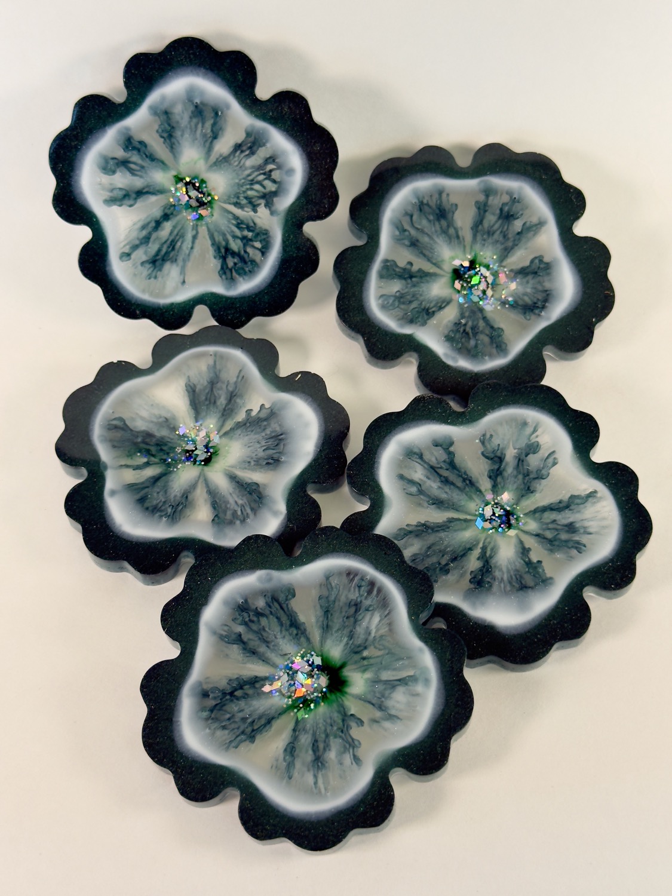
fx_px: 1242
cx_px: 336
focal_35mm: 48
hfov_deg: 30.3
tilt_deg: -62.4
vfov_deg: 39.7
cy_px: 448
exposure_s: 1/229
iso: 100
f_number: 1.78
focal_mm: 6.76
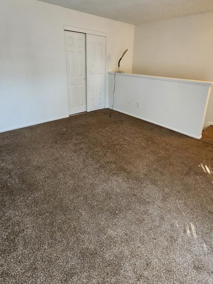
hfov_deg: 71.5
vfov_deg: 86.2
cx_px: 113
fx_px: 148
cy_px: 108
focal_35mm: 18
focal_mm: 2.2
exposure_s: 1/40
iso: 320
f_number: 2.2
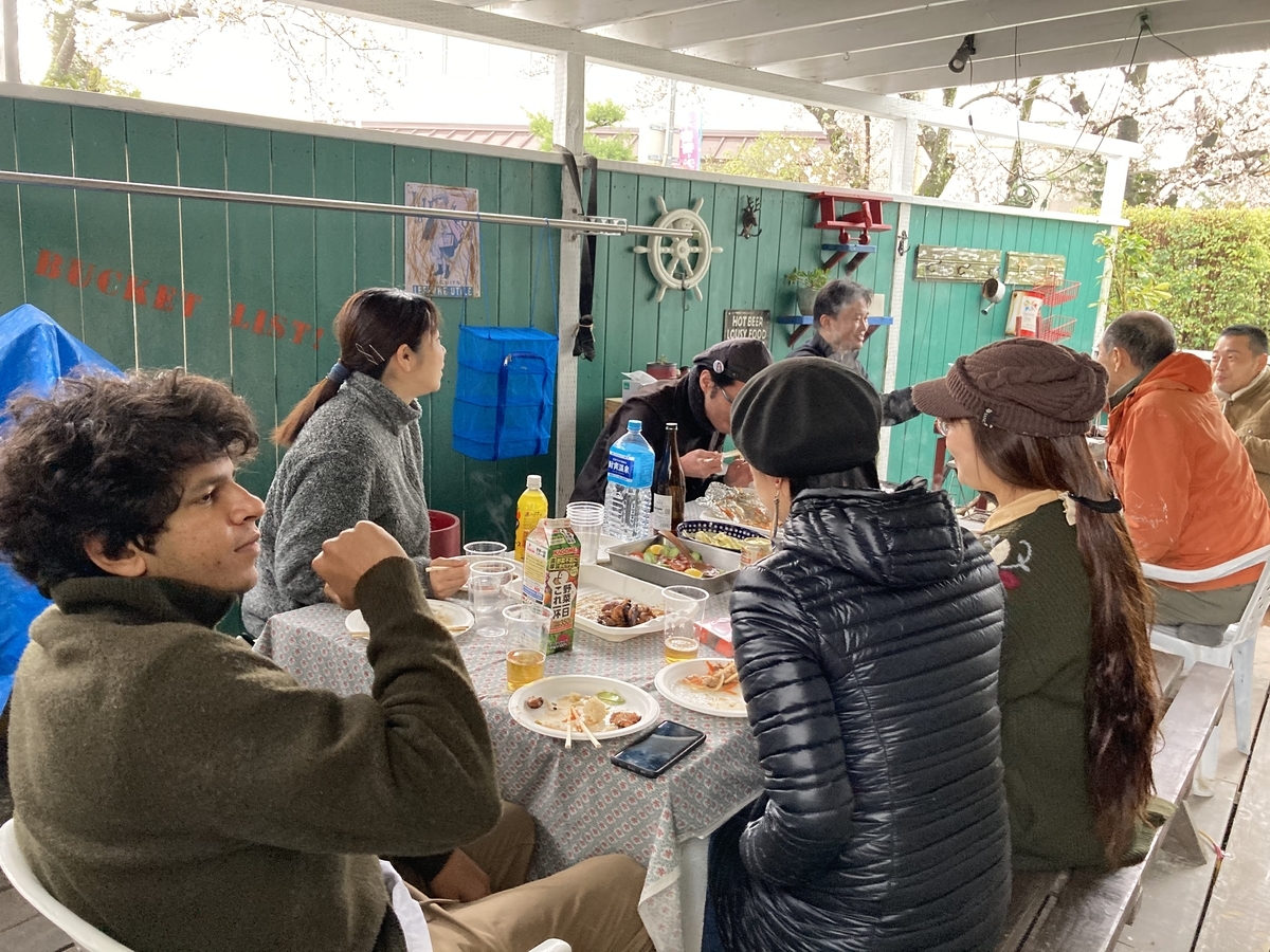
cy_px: 476
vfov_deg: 49.7
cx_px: 635
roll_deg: -3.3
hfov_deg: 63.4
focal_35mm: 28
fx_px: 1027
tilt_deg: -10.7
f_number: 1.8
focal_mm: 3.99
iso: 320
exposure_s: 1/60
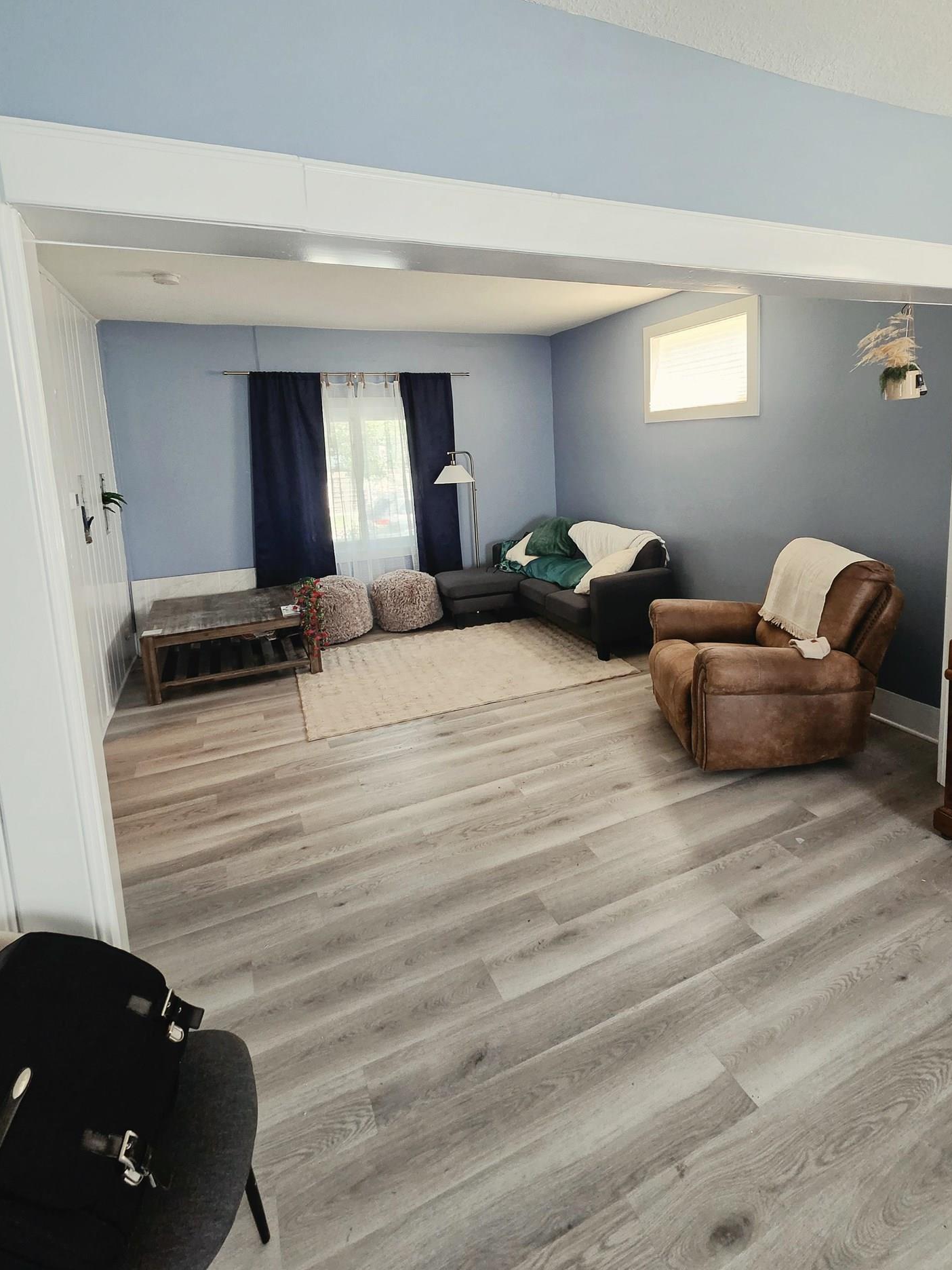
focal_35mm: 16
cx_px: 519
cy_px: 532
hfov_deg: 77.9
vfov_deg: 93.7
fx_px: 587
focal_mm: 2.2
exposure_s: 1/120
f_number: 2.2
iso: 200
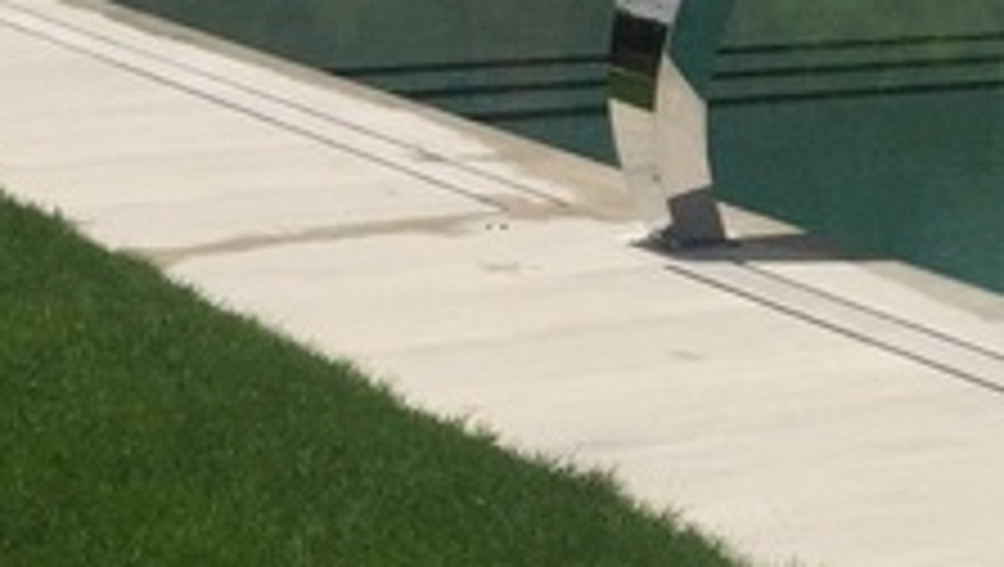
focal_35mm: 145
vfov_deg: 8.4
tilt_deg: -8.4
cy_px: 284
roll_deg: -3.3
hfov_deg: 12.9
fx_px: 3864
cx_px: 1990
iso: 32
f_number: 2.2
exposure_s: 1/9901
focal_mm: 4.15
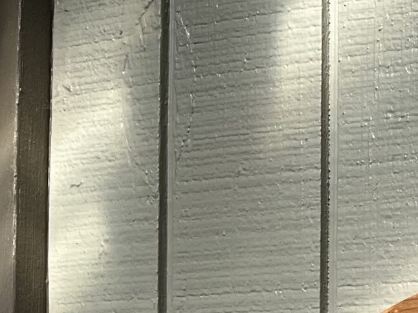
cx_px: 791
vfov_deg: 13.2
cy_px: 532
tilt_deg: +0.8
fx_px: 1244
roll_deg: -0.1
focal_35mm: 103
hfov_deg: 15.8
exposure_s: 1/943
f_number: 1.6
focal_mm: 5.1
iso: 50
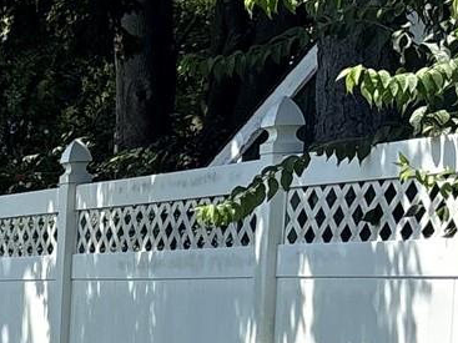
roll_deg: +0.1
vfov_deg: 9.8
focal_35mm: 145
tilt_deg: -7.2
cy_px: 574
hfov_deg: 10.8
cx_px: -763
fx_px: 1918
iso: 50
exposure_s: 1/2288
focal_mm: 5.96
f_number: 1.6
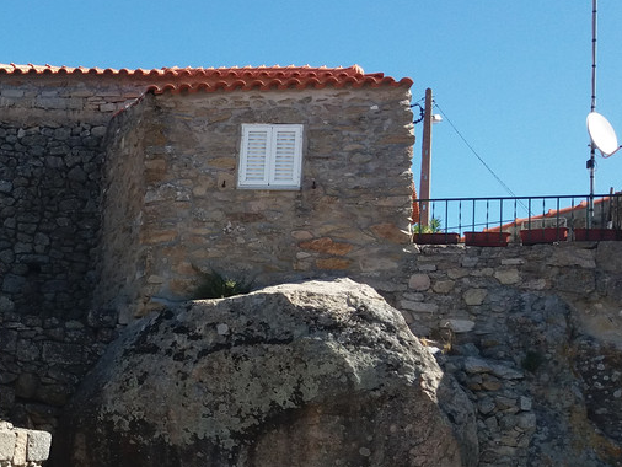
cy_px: 336
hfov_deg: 30.3
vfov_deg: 24.6
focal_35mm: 59
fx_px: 1061
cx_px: -8
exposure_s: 1/1052
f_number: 1.9
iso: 64
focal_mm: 3.7
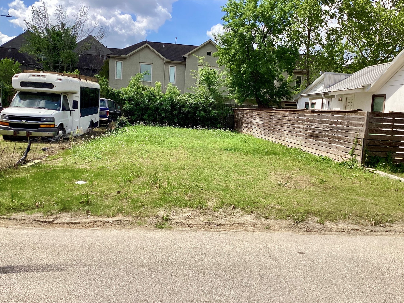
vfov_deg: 45.4
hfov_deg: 58.4
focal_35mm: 31
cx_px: 202
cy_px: 152
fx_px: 362
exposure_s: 1/1335
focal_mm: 3.3
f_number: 2.4
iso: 25
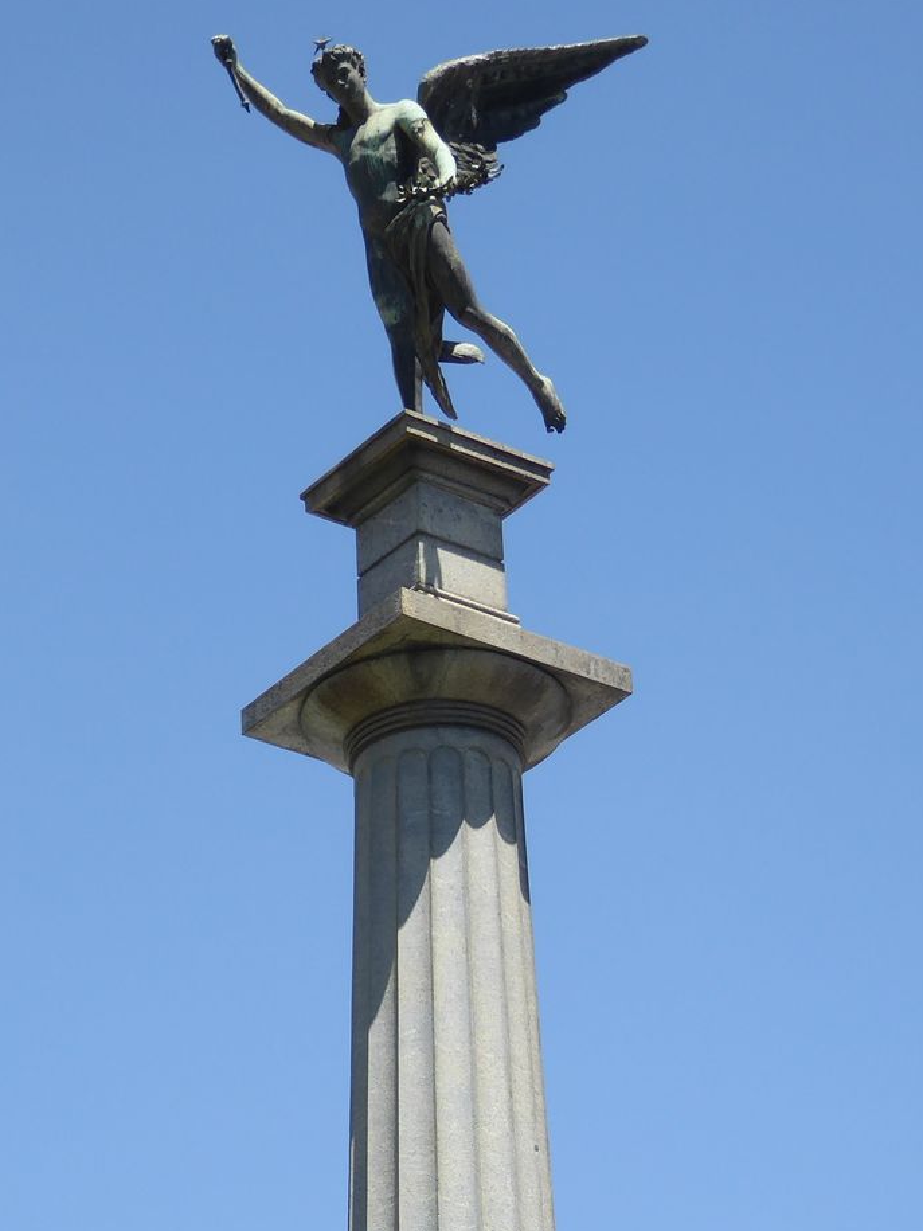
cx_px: 459
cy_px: 1001
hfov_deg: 11.3
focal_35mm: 131
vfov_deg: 15.0
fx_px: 4657
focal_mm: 12.5
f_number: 4.5
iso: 80
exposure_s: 1/400
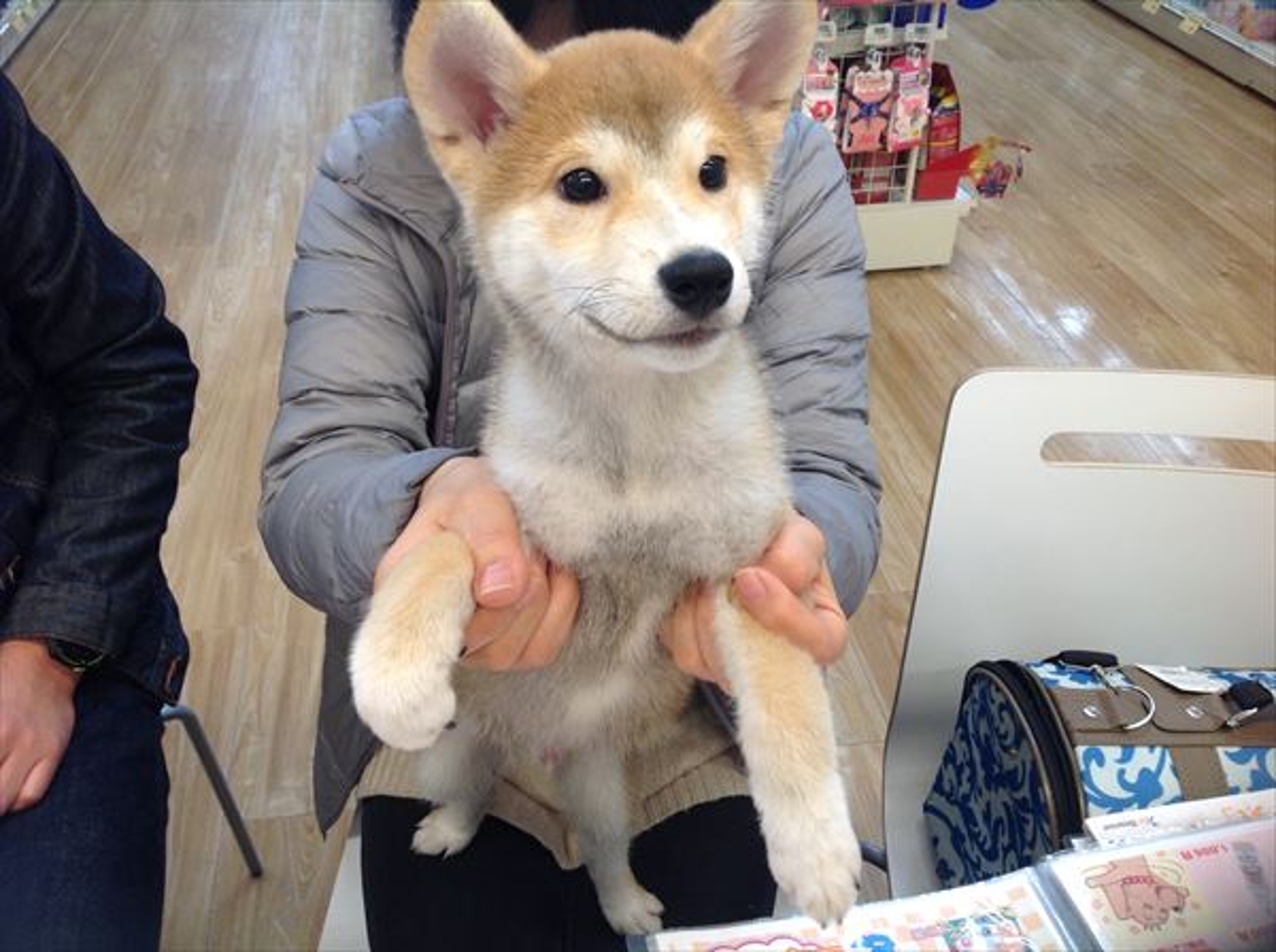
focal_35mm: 35
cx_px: 638
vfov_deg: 40.6
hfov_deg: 52.7
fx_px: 1288
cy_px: 476
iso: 64
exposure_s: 1/40
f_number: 2.4
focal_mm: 4.28
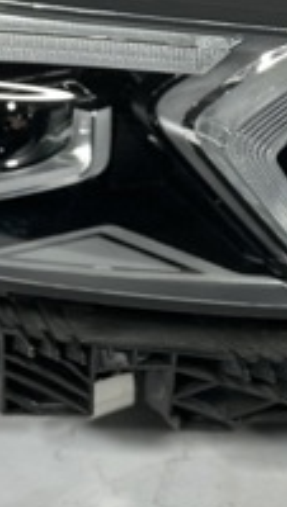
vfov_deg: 12.8
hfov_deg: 7.3
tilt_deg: -29.3
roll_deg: -0.7
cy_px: 156
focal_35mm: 167
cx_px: 241
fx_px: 2252
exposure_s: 1/100
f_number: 1.78
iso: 80
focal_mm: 6.86
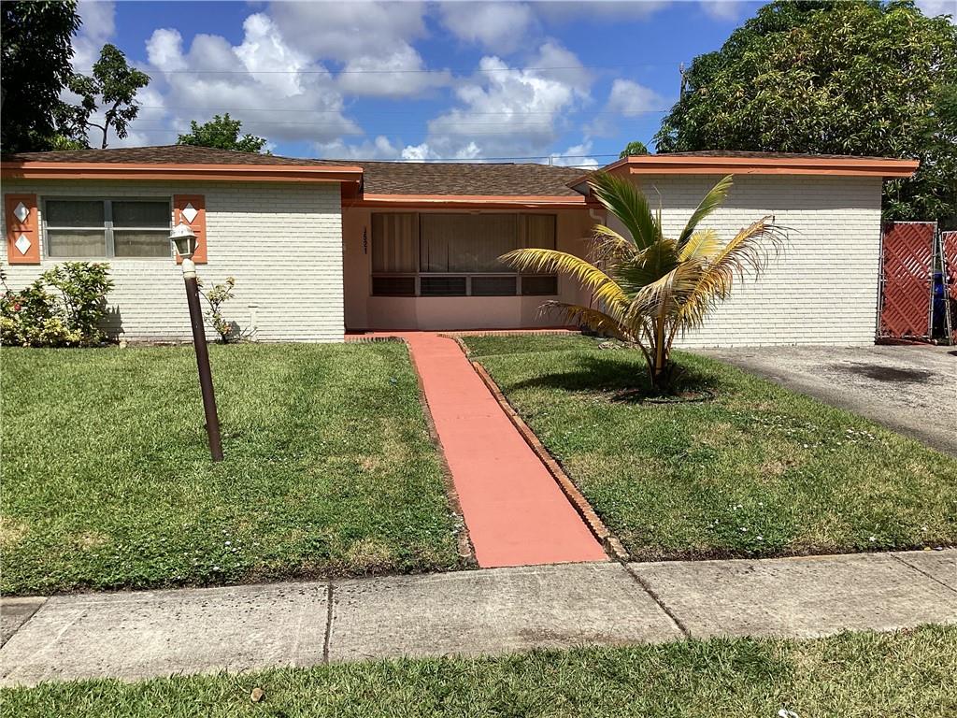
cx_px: 478
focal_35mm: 31
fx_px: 857
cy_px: 359
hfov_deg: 58.4
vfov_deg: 45.4
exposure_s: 1/1942
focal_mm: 3.3
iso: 25
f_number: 2.4
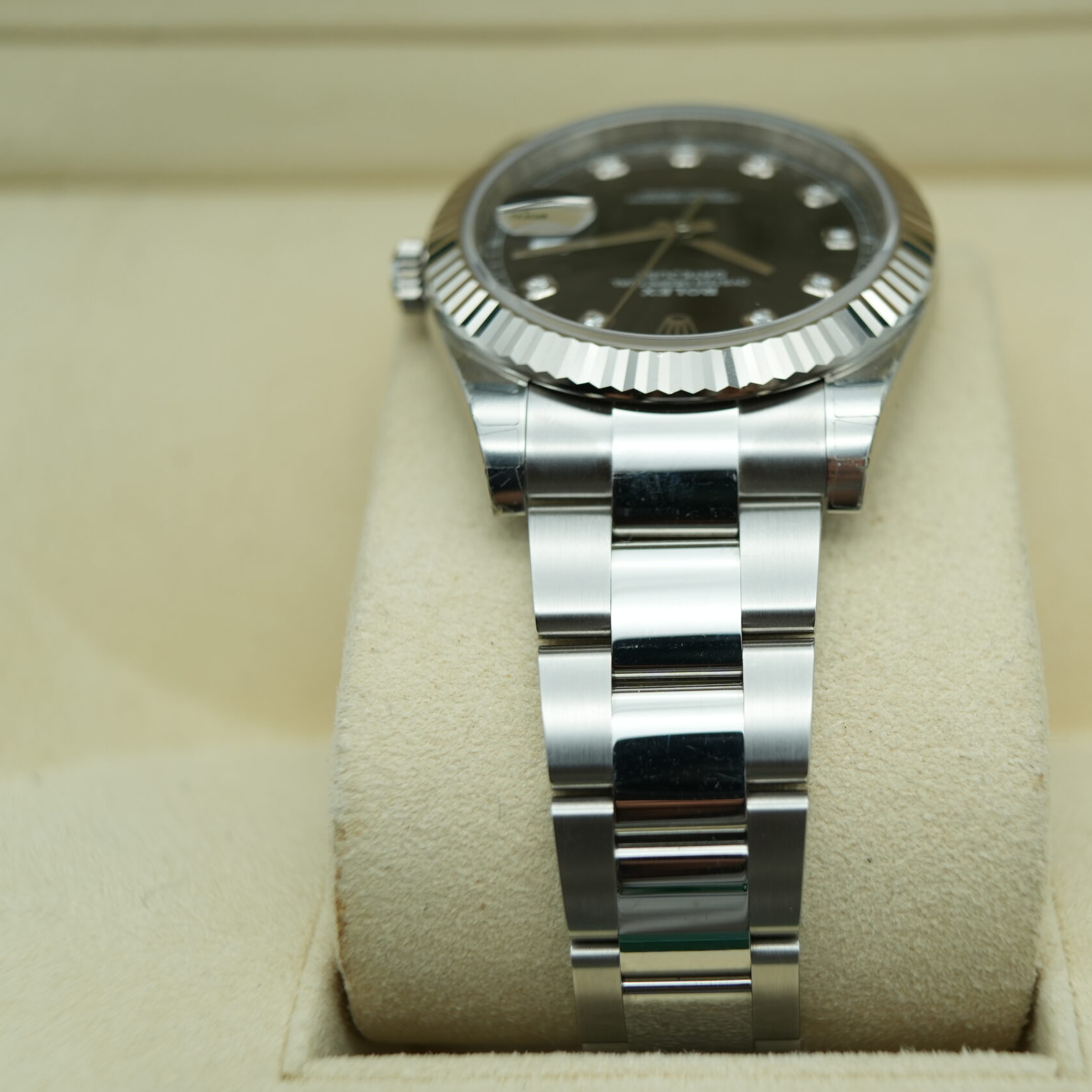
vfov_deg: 37.6
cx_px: 715
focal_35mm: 45
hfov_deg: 37.2
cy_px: 548
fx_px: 1606
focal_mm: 35
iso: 400
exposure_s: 1/250
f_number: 5
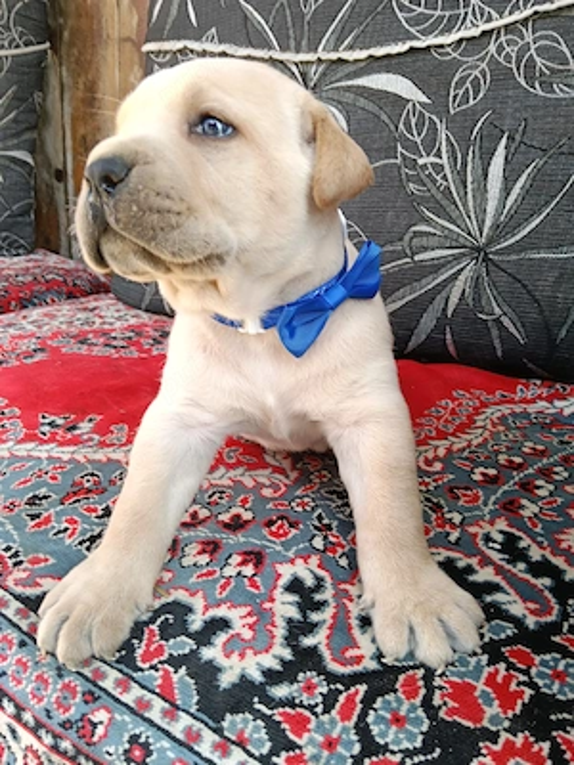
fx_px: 597
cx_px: 287
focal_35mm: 27
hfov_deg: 51.4
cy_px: 382
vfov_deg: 65.3
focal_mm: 3.98
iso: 64
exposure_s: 1/50
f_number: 1.8
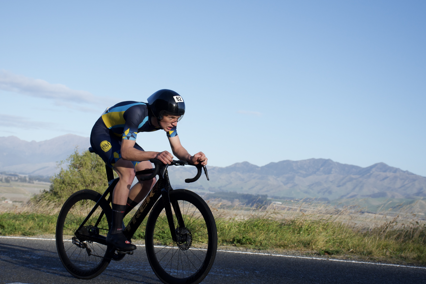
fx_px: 876
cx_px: 192
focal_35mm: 74
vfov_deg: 18.4
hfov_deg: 27.3
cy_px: 144
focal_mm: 40
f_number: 6.3
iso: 400
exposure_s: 1/1600
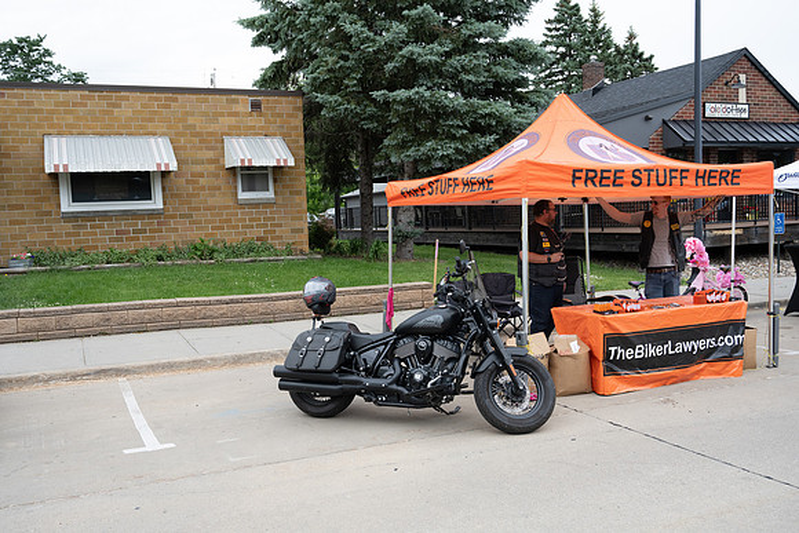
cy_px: 266
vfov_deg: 40.6
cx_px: 400
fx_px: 721
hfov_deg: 58.0
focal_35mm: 32
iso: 500
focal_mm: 32.5
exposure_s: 1/200
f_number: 6.3
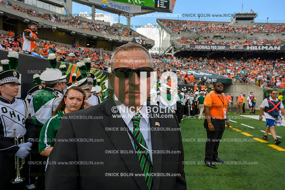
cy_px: 95
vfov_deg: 53.2
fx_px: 190
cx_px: 142
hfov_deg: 73.7
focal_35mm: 24
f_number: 7.1
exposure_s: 1/100
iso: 80
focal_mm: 24
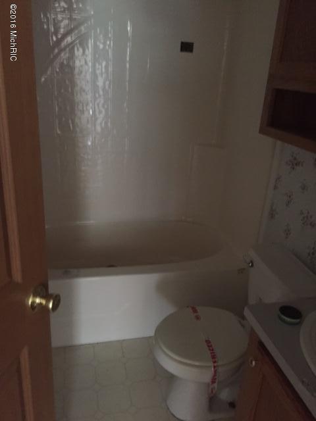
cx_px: 158
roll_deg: -4.0
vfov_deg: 61.7
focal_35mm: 29
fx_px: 353
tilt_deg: -18.3
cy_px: 210
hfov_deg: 48.2
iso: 500
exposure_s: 1/15
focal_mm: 4.15
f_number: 2.2
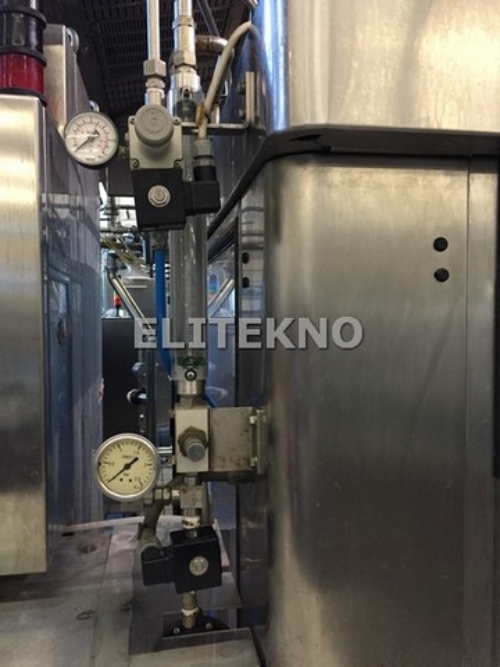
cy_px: 334
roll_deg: +1.0
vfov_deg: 61.7
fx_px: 559
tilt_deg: -3.5
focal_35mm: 29
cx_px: 250
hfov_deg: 48.2
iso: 320
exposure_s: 1/33
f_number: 2.2
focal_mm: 4.15
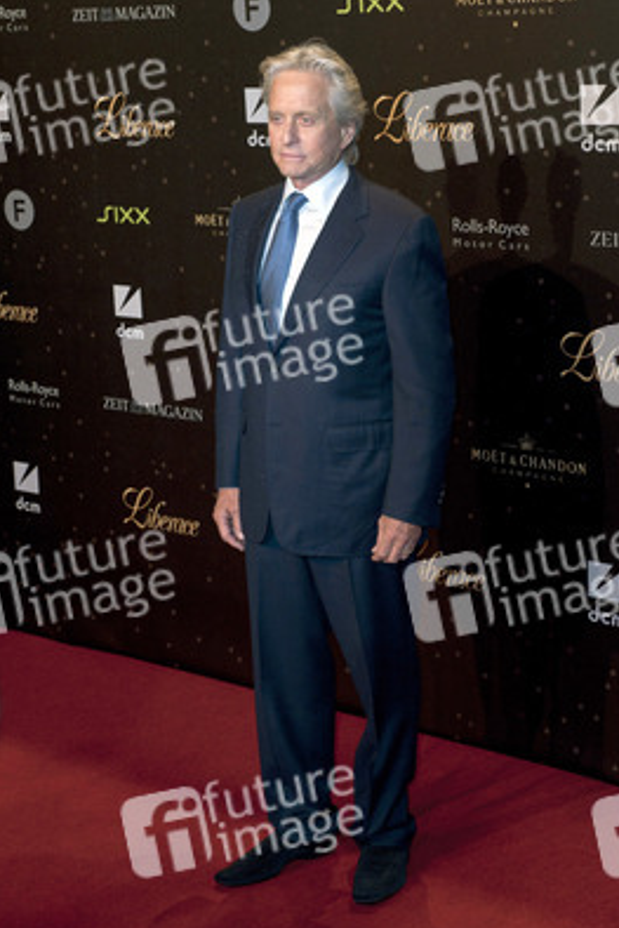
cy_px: 469
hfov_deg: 21.6
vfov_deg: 31.9
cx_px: 312
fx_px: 1623
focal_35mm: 63
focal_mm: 62
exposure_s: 1/250
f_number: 6.3
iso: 1250
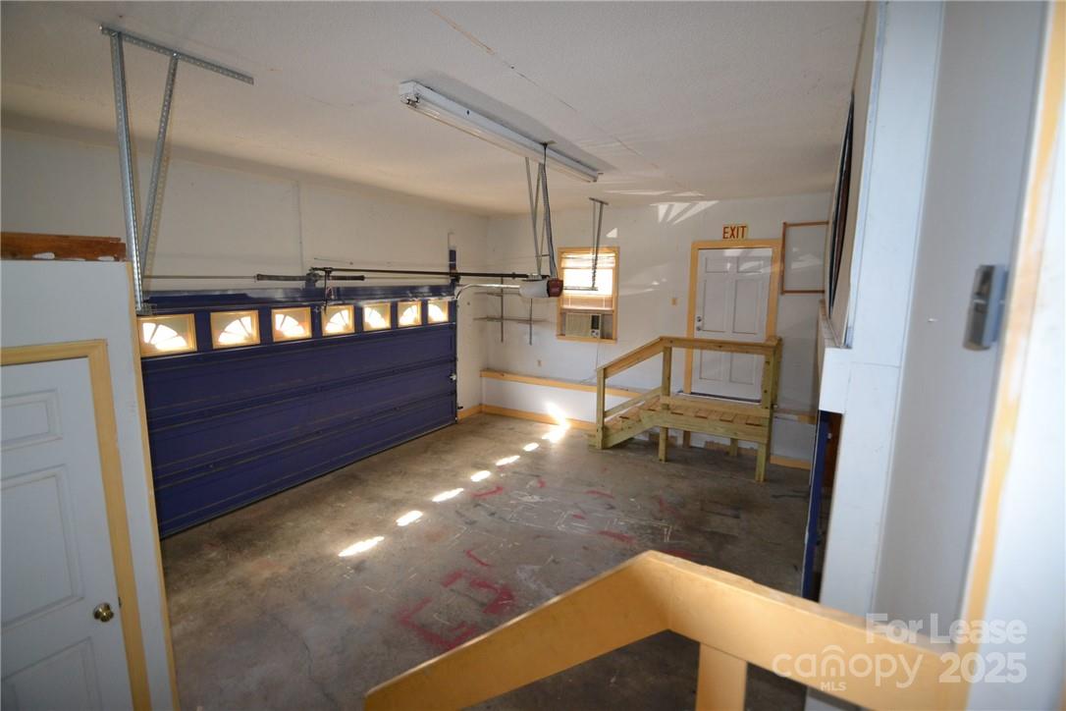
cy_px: 356
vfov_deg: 77.3
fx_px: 444
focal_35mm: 15
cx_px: 533
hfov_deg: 100.4
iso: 800
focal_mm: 10
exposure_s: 1/60
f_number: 3.5
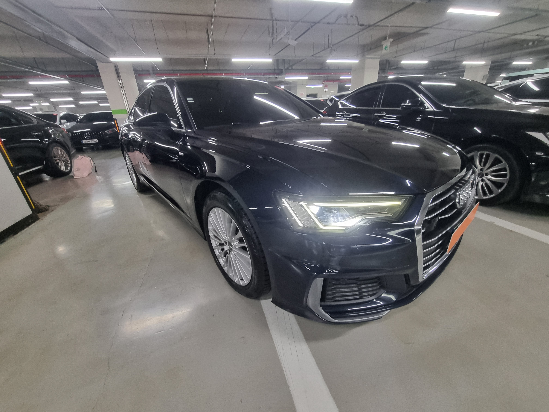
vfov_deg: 89.9
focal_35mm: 13
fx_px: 206
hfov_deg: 106.2
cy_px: 206
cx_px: 274
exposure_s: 1/40
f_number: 2.2
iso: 320
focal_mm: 2.2
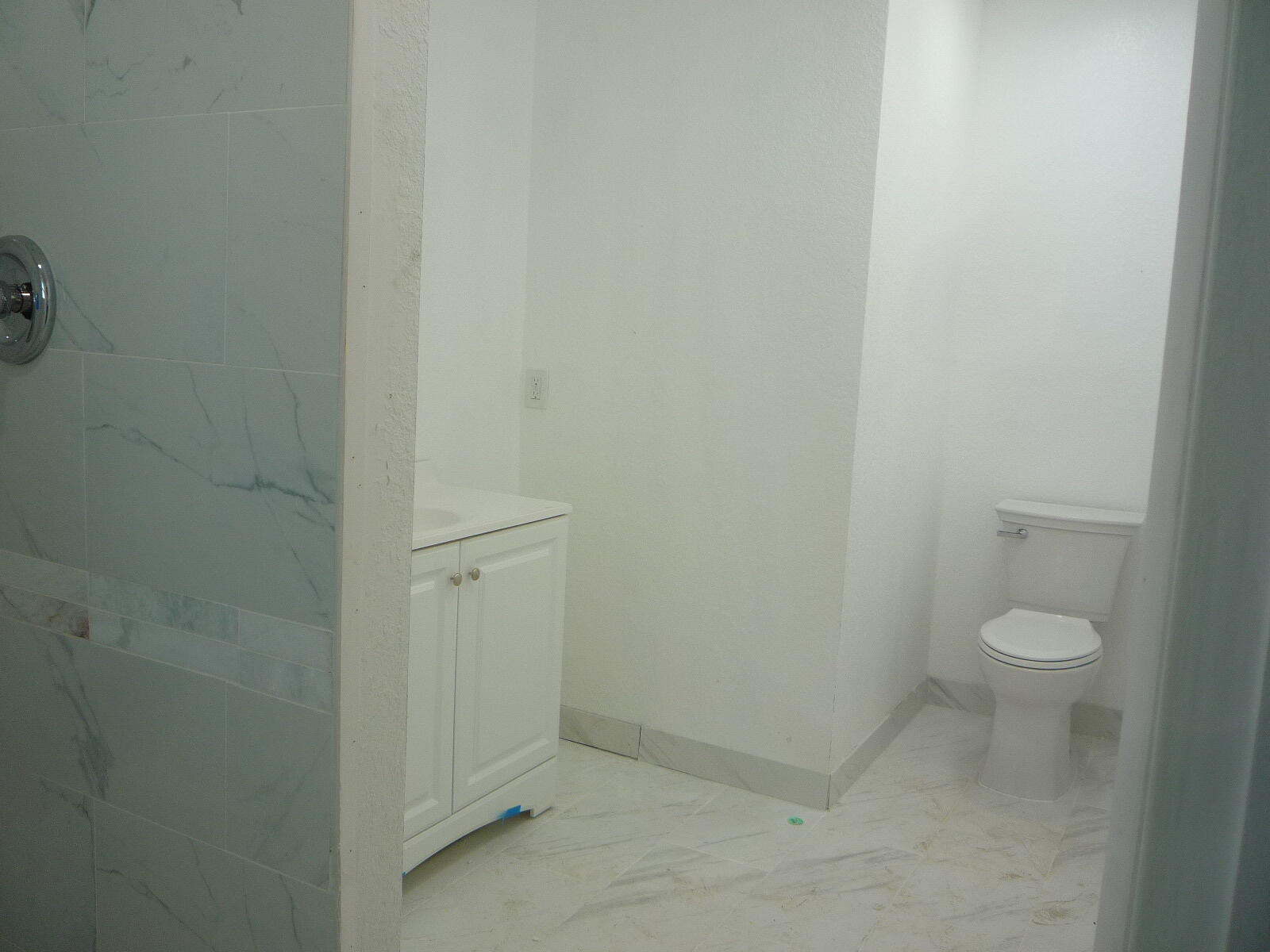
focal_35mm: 30
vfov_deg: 46.8
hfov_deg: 60.0
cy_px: 476
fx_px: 1101
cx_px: 635
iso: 100
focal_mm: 5.2
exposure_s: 1/50
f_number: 3.3
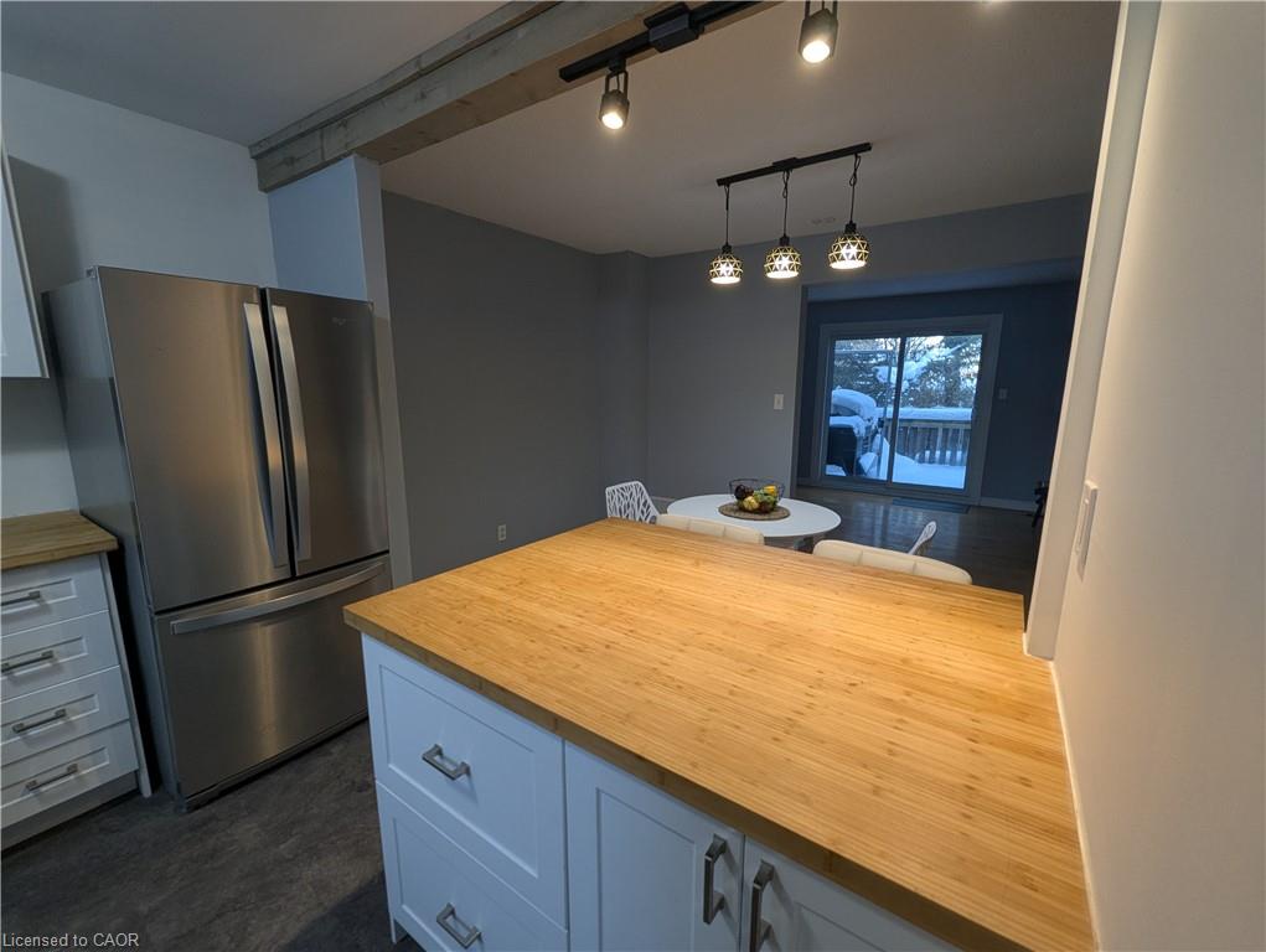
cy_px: 476
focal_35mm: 13
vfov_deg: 90.0
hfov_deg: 106.1
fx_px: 476
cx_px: 633
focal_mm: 1.95
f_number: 2.2
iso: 53
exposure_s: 1/24
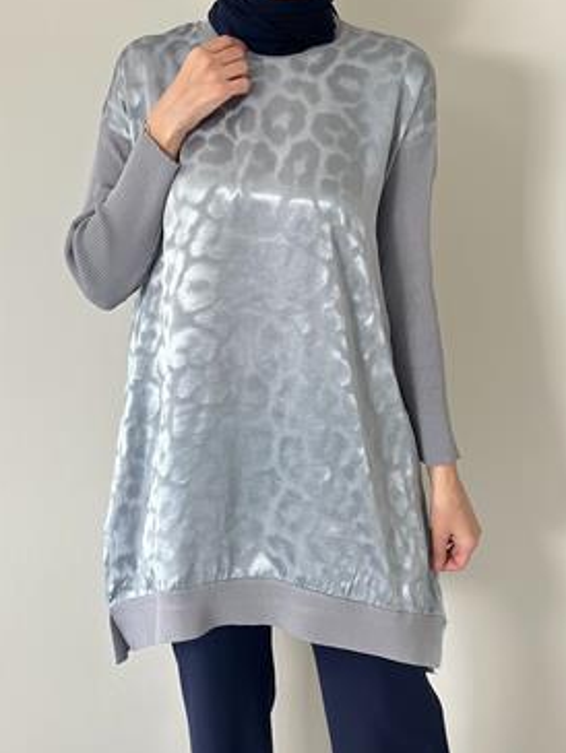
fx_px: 1525
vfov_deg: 27.7
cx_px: 242
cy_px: 304
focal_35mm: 70
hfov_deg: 21.0
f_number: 1.78
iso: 160
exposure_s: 1/50
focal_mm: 6.86
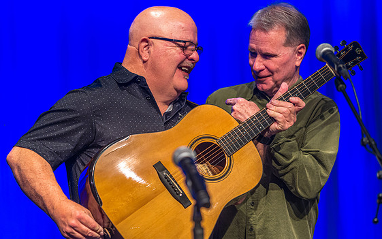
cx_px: 229
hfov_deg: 12.1
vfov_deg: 7.6
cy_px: 132
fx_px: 1802
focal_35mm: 173
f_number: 4
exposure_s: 1/160
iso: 1600
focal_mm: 141
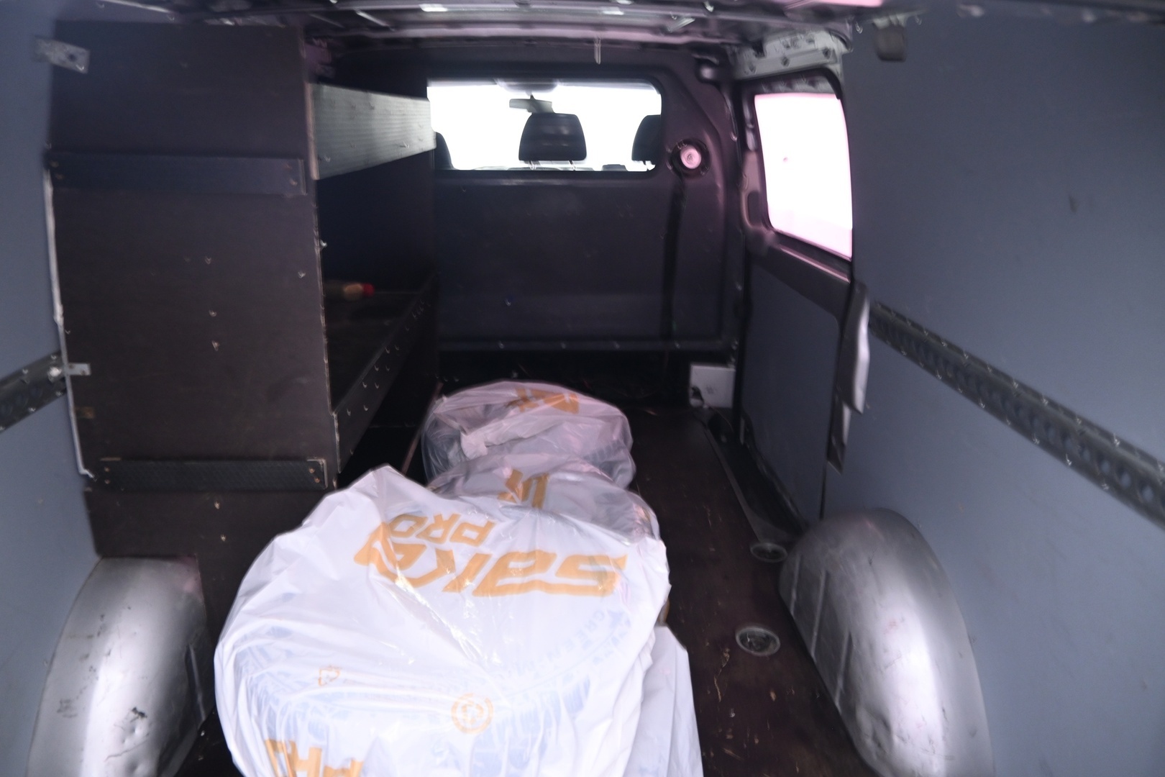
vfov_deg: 53.1
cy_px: 388
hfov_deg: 73.7
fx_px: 777
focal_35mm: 24
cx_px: 582
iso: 1000
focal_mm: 16
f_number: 3.5
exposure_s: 1/2
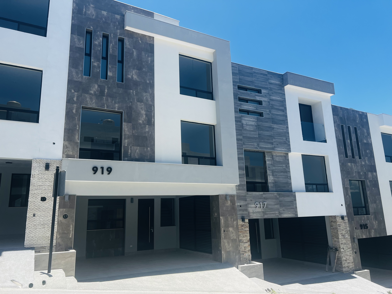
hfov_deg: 67.3
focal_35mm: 26
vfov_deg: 53.1
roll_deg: +2.3
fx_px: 294
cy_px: 147
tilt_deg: +11.9
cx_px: 196
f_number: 1.5
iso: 50
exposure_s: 1/2165
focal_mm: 5.7
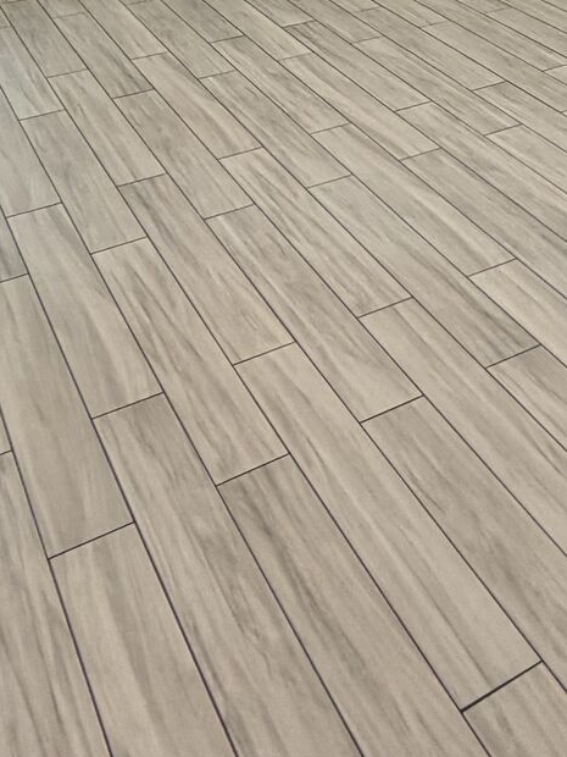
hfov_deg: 27.6
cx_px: 428
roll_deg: +3.2
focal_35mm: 52
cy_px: -303
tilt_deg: -2.7
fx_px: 1136
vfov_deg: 28.1
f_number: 2.2
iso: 160
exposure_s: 1/60
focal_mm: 2.22
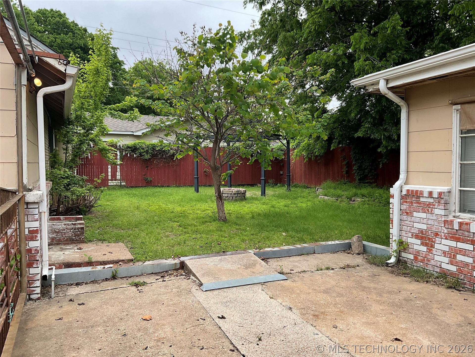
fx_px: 398
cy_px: 178
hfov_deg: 61.7
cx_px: 238
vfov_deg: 48.2
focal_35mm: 29
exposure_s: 1/674
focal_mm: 3
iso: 16
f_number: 1.8
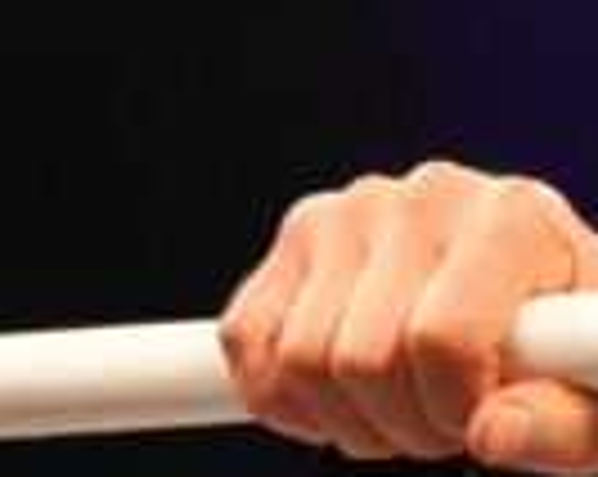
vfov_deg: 1.3
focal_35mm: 1192
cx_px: 2190
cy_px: -281
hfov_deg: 1.6
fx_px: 21066
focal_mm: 165
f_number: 2.8
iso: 12800
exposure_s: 1/1600
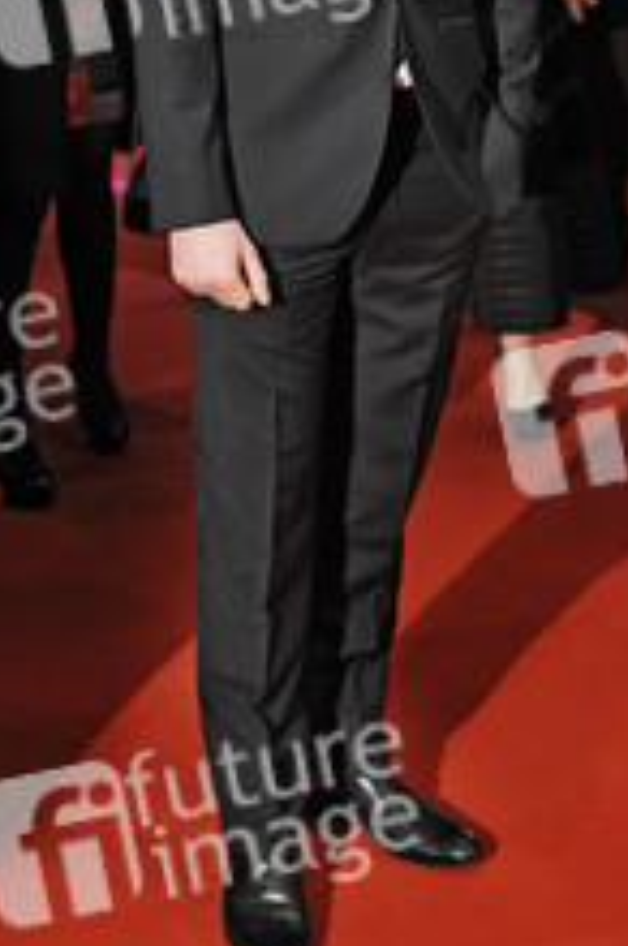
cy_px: 181
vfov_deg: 19.8
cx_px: 323
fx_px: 2677
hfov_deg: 13.4
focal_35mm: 102
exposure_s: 1/100
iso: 500
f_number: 2.8
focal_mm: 56
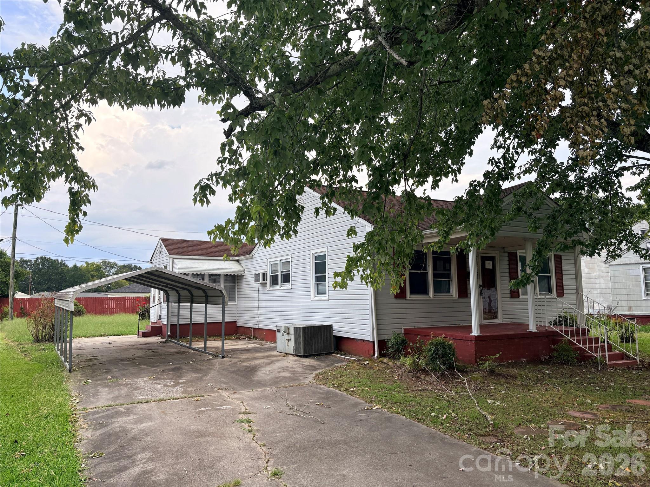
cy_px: 244
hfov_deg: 67.3
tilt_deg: +6.1
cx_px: 325
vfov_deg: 53.1
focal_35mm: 26
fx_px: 488
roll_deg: +0.9
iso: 64
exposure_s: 1/973
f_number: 1.6
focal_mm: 5.96
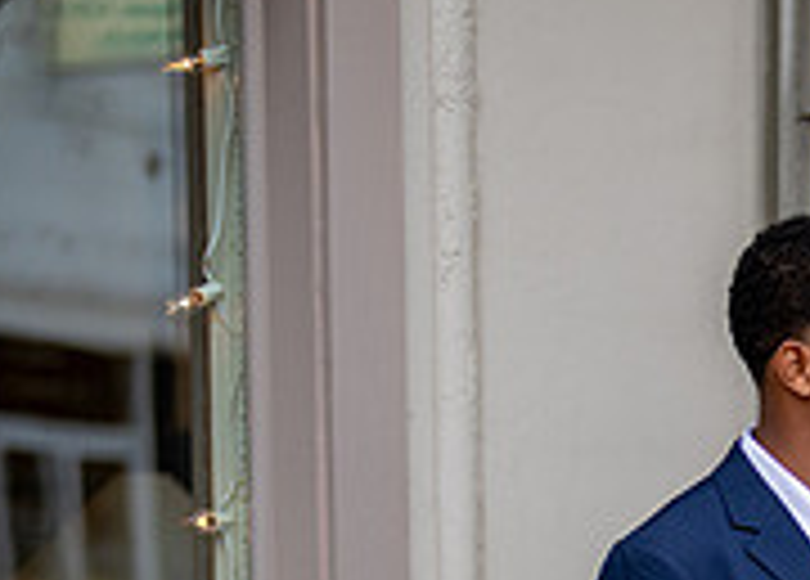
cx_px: 1277
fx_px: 4007
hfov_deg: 11.0
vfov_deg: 8.1
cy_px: 911
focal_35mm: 174
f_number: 1.2
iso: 100
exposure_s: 1/2000
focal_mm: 50
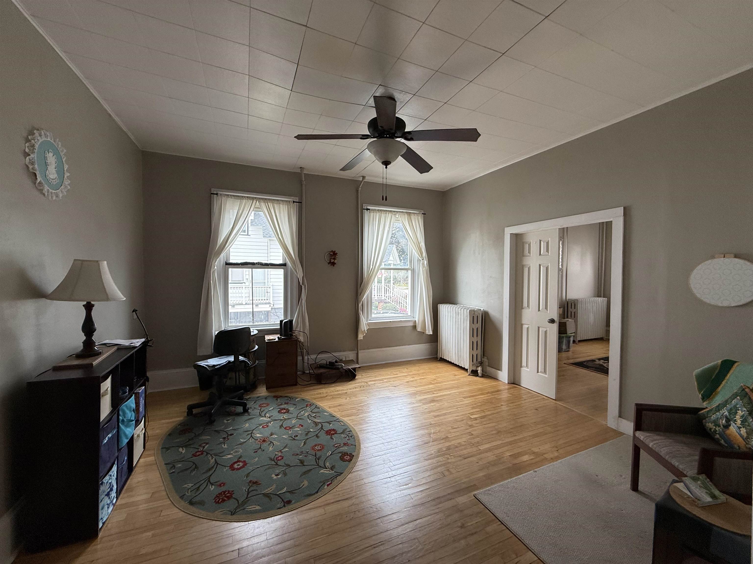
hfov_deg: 102.1
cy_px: 282
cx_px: 376
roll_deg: -0.5
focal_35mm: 14
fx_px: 305
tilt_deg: -1.4
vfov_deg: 85.7
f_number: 2.2
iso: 100
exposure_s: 1/99
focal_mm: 2.22
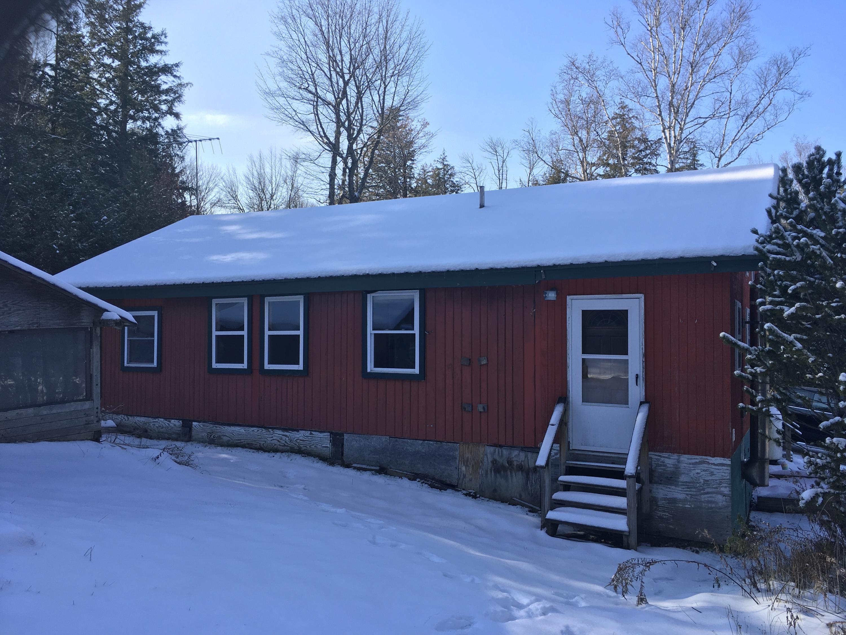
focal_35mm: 29
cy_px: 318
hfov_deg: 61.7
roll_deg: -0.1
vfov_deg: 48.2
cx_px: 423
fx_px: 709
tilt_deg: +2.0
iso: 25
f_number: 2.2
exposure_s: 1/712
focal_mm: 4.15
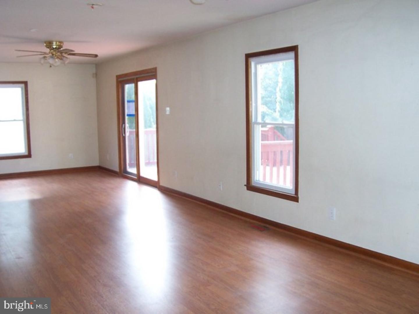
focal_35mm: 37
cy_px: 157
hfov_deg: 50.1
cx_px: 210
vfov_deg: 38.7
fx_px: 448
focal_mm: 5.6
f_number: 2.8
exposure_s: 1/60
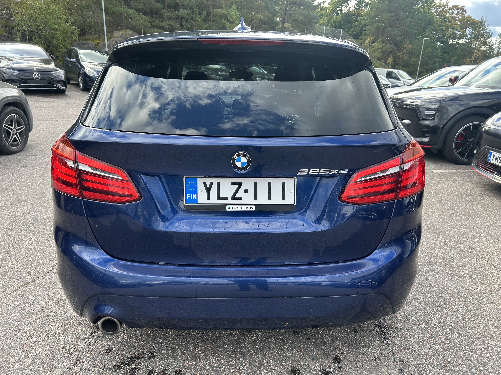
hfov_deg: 67.3
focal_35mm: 26
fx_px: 376
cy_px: 188
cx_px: 250
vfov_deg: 53.1
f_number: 1.5
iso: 50
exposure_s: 1/497
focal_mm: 5.7
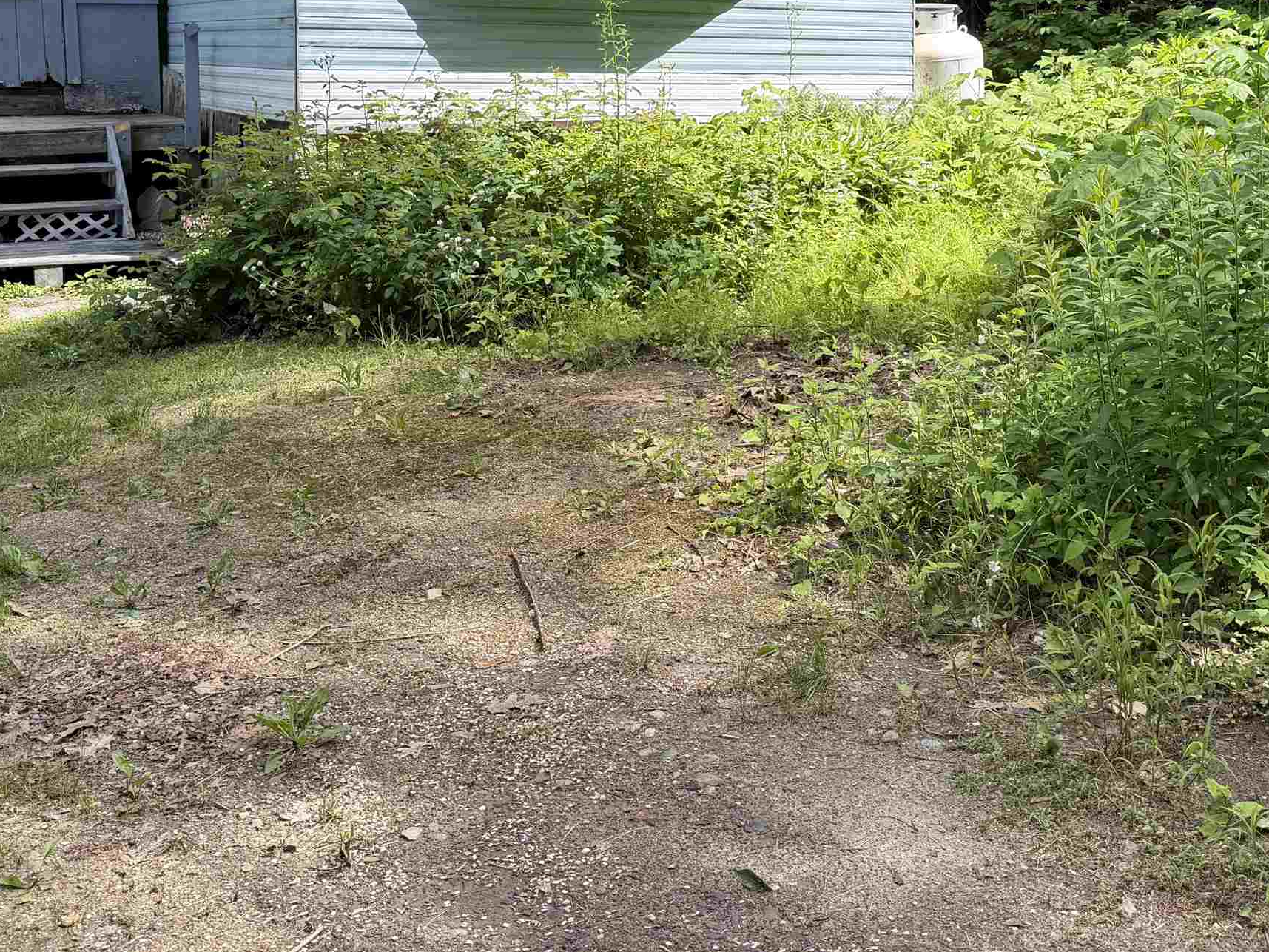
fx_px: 1576
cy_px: 181
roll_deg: -0.8
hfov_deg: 43.8
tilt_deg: -4.2
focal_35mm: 43
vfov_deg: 32.6
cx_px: 707
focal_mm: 6.76
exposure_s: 1/920
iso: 80
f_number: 1.78
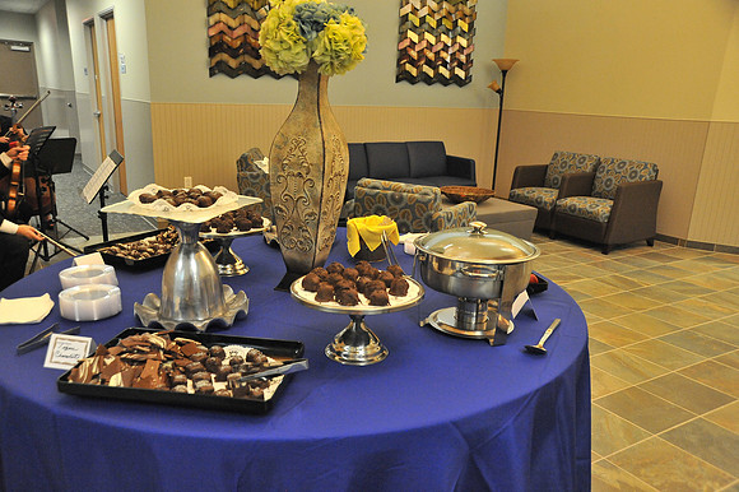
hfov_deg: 58.7
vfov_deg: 41.1
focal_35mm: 32
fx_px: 656
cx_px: 370
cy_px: 246
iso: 5000
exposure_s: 1/100
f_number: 5.6
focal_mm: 32
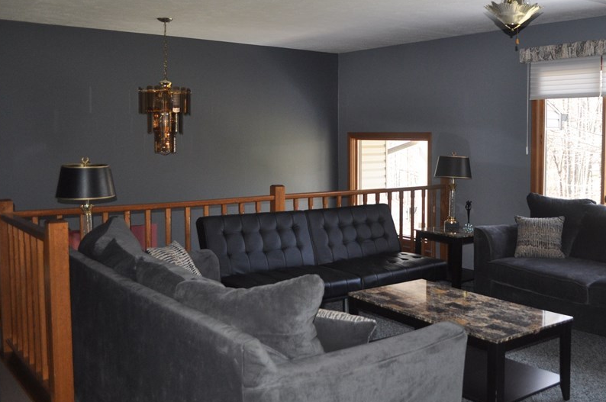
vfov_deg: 35.7
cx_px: 404
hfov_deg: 51.0
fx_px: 622
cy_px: 162
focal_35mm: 37
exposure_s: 1/125
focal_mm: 18
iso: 560
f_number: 3.5
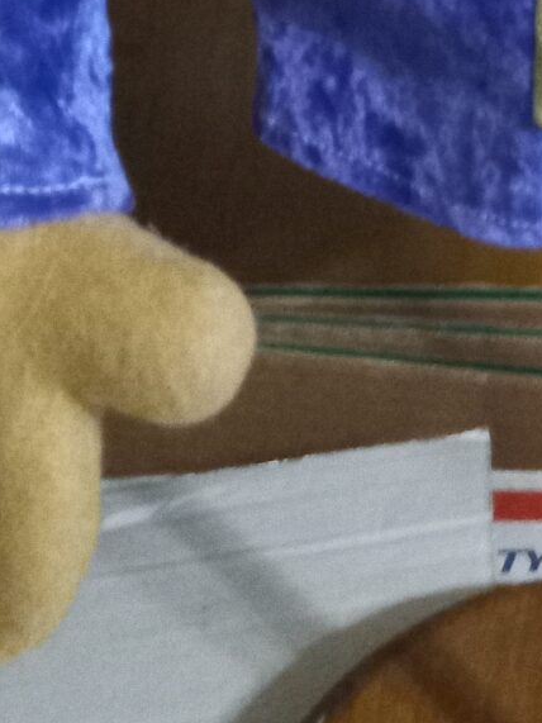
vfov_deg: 13.6
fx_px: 2527
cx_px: 748
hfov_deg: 11.8
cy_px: -776
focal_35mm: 121
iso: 800
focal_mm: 3.94
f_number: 1.8
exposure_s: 1/24
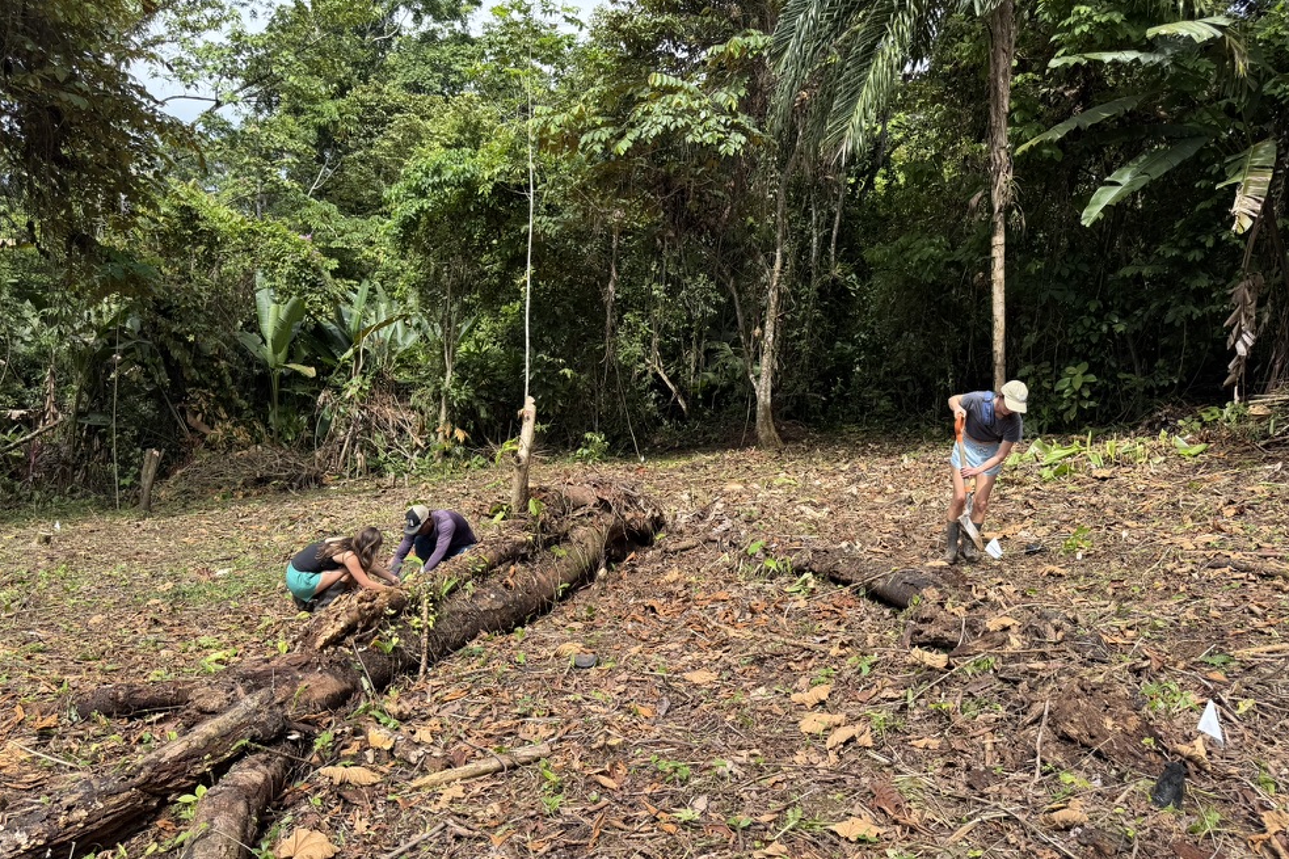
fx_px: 931
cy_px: 502
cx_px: 648
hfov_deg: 69.4
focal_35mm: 26
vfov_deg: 49.3
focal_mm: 6.76
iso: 80
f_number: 1.78
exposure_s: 1/1689
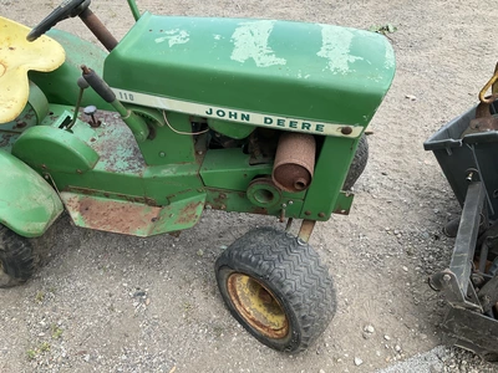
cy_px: 186
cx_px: 249
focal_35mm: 29
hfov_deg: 61.7
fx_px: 417
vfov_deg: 48.2
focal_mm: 3
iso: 25
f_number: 1.8
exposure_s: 1/338
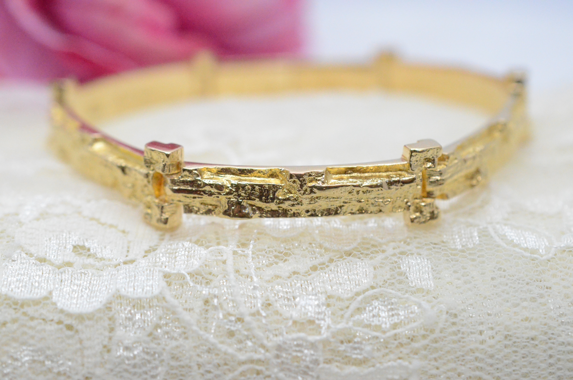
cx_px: 286
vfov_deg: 22.5
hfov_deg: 33.5
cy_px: 190
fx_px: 953
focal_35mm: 60
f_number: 5.6
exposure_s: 1/3200
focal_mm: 40
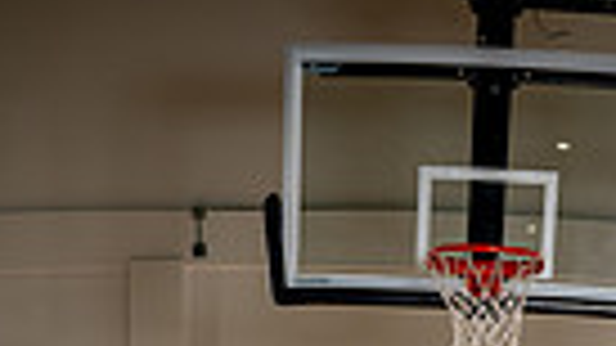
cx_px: 409
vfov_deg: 12.1
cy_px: 930
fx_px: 1127
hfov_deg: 30.4
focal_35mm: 69
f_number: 8
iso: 250
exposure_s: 1/250
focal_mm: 20
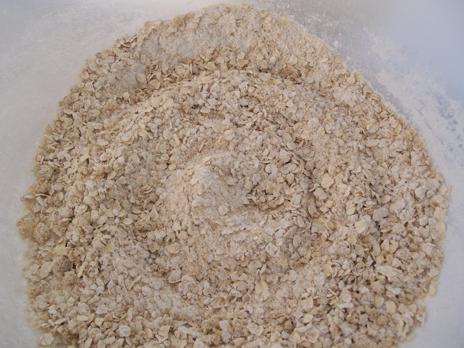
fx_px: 483
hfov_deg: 51.4
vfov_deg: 39.7
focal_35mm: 36
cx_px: 232
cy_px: 174
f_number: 2.7
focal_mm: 6
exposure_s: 1/37
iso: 80
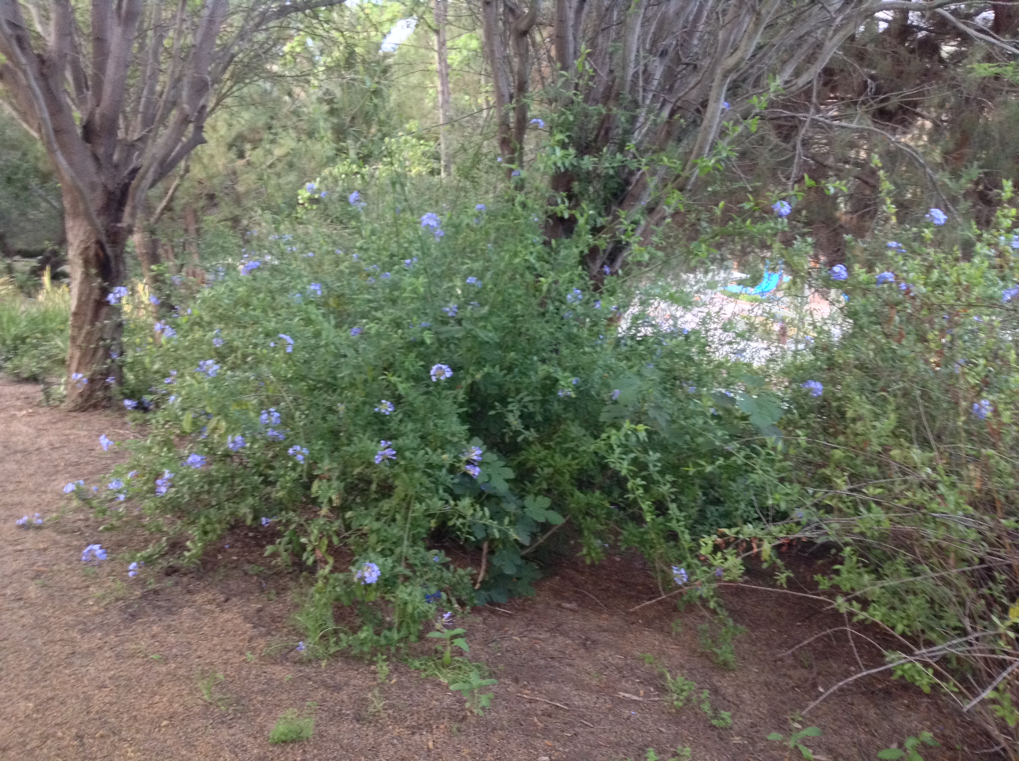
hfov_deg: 55.4
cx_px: 510
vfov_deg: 42.8
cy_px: 380
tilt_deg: -16.9
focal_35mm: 33
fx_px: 970
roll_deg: -1.8
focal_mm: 3.3
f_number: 2.4
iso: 200
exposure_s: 1/24
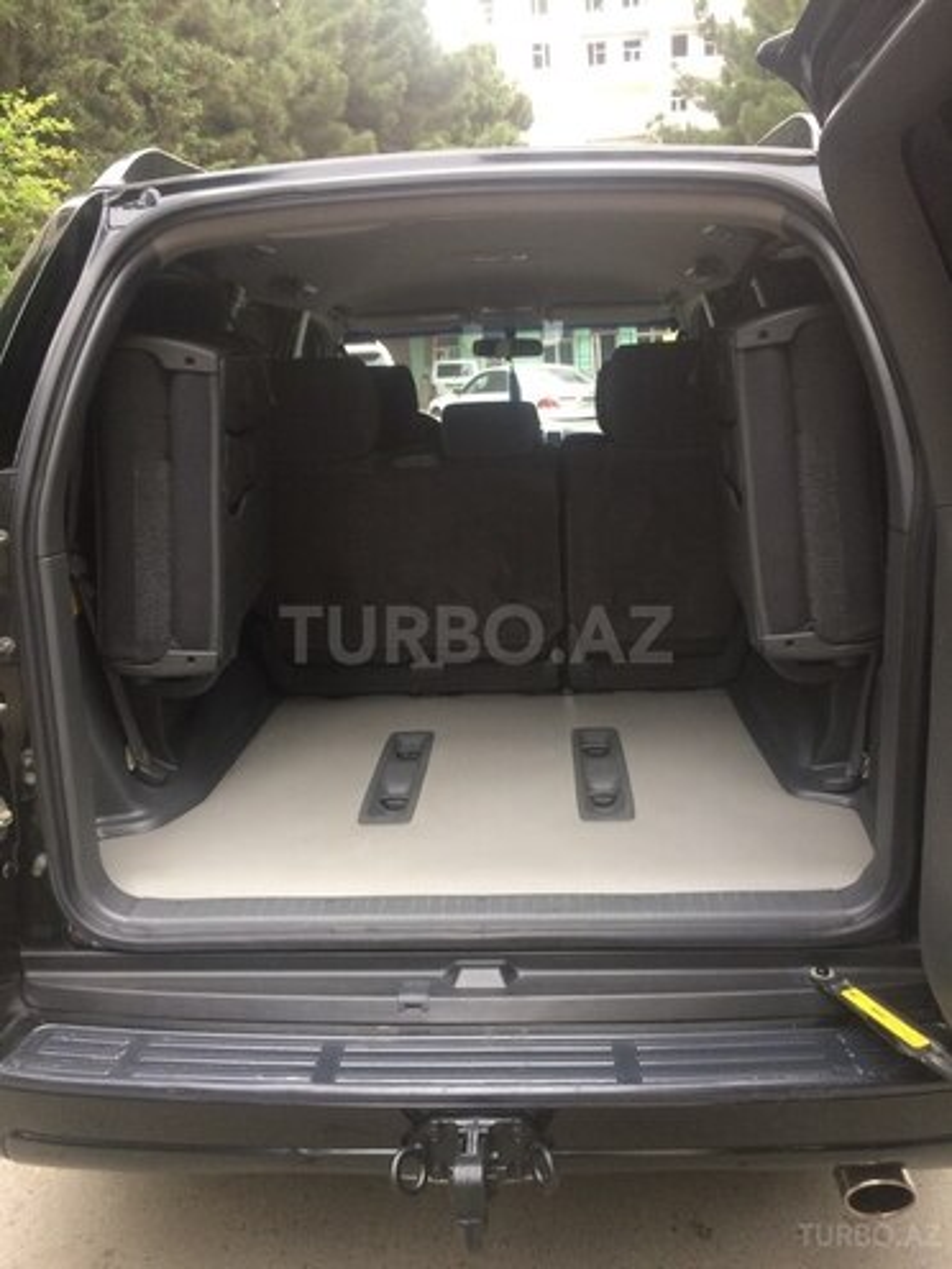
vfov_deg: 61.7
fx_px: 1063
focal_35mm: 29
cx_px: 476
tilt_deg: -17.2
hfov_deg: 48.2
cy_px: 634
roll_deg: +5.5
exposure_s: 1/33
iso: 50
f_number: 2.2
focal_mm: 4.15
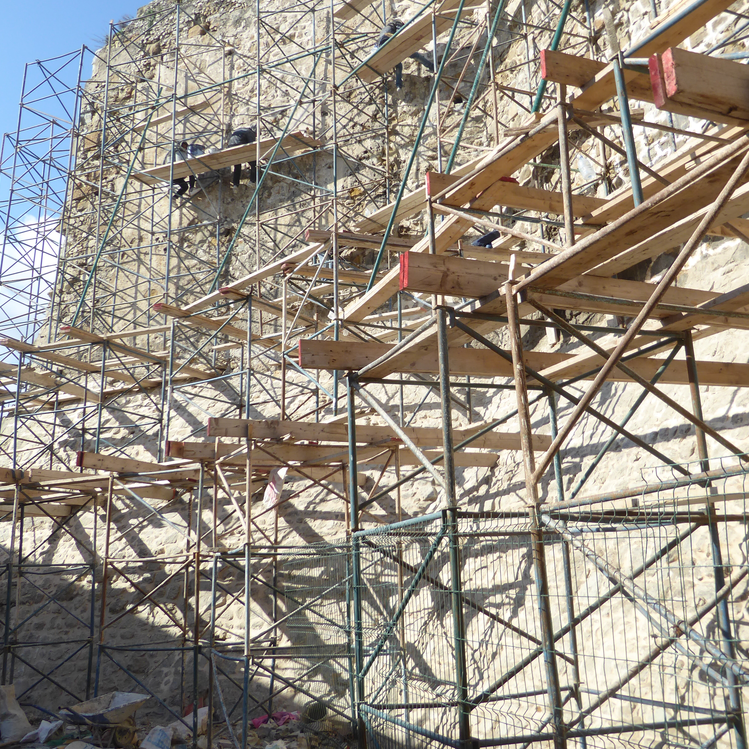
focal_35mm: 38
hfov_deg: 43.9
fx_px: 930
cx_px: 374
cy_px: 310
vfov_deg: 43.7
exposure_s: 1/500
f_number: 3.5
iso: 80
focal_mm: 5.4
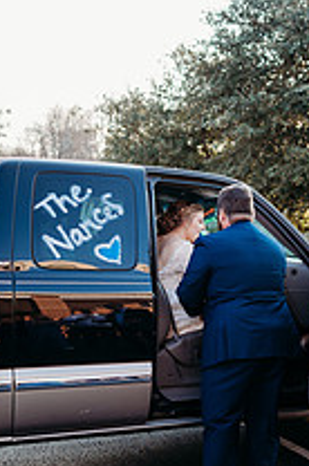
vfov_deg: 38.2
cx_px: 195
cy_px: 251
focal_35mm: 52
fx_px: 672
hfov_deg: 25.8
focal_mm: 24
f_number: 2
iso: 100
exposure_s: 1/320
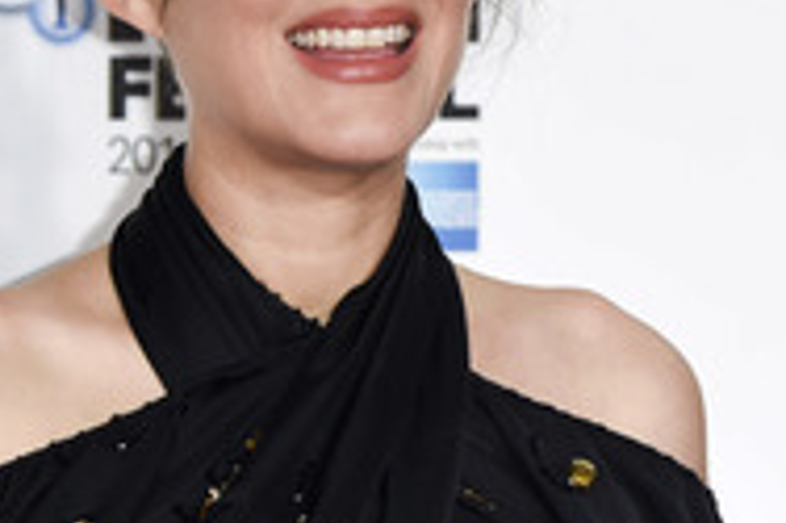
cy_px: 209
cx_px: 661
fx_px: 11474
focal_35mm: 526
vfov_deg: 2.6
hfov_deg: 3.9
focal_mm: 220
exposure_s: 1/250
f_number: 5.6
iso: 800
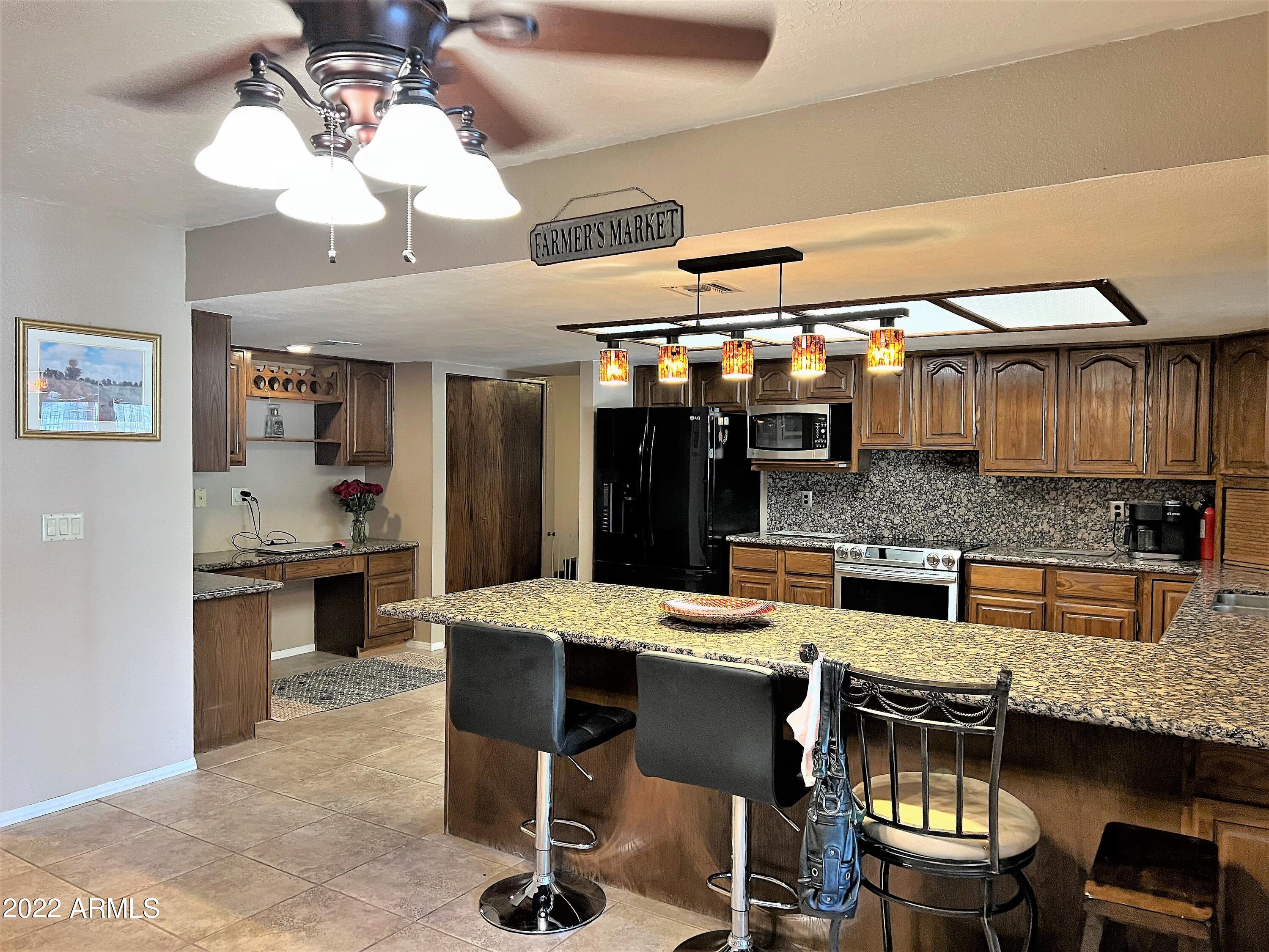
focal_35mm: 26
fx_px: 953
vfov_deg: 53.1
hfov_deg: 67.3
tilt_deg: -2.0
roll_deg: -0.6
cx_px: 634
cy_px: 476
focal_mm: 5.7
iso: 400
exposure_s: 1/40
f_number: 1.5
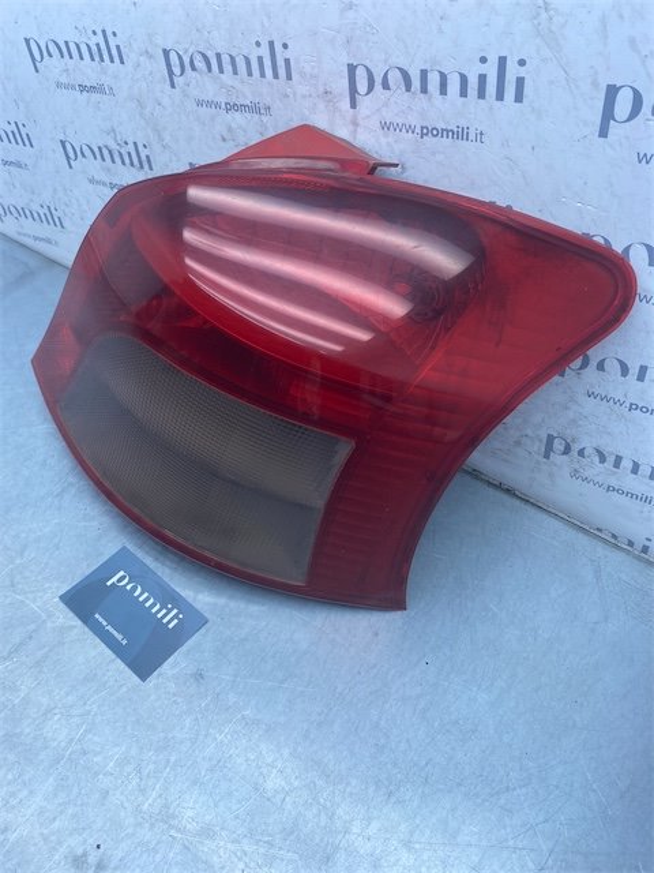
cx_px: 327
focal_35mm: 26
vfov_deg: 67.3
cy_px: 436
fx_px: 655
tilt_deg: -49.7
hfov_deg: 53.1
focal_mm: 4.25
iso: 32
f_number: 1.8
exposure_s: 1/666
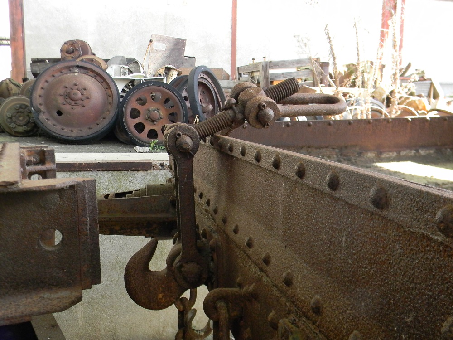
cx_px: 226
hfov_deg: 51.4
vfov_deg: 39.7
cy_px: 170
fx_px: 471
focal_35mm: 36
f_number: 3.7
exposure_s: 1/124
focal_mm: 6.4
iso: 385
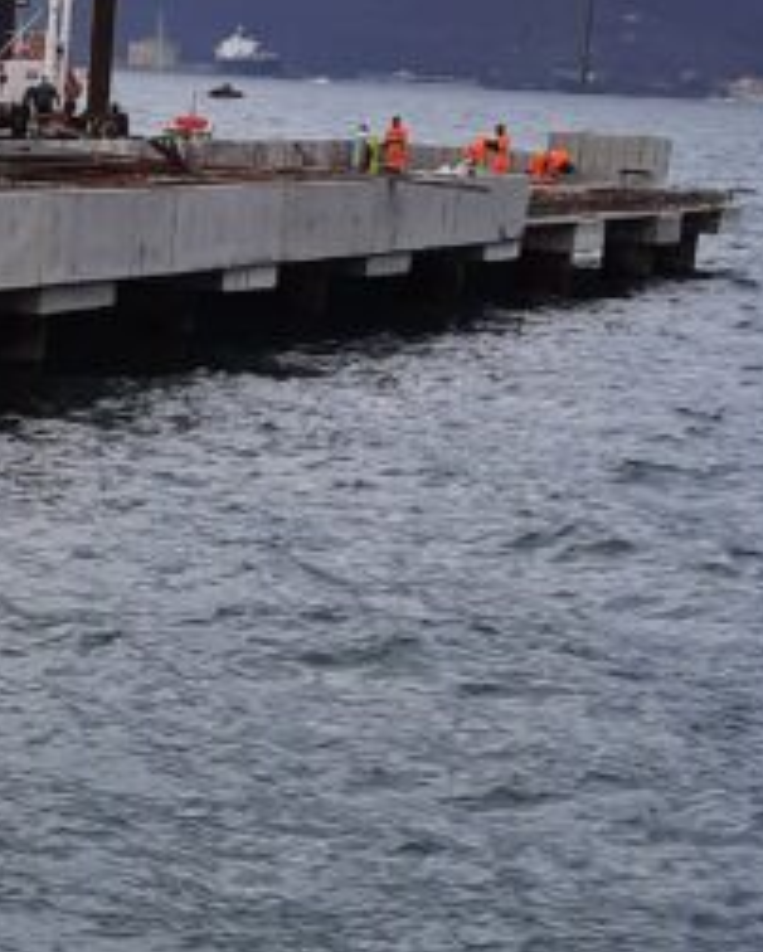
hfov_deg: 14.5
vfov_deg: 19.3
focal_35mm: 99
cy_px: 536
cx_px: -393
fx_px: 2791
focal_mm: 4.6
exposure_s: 1/787
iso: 32
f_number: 2
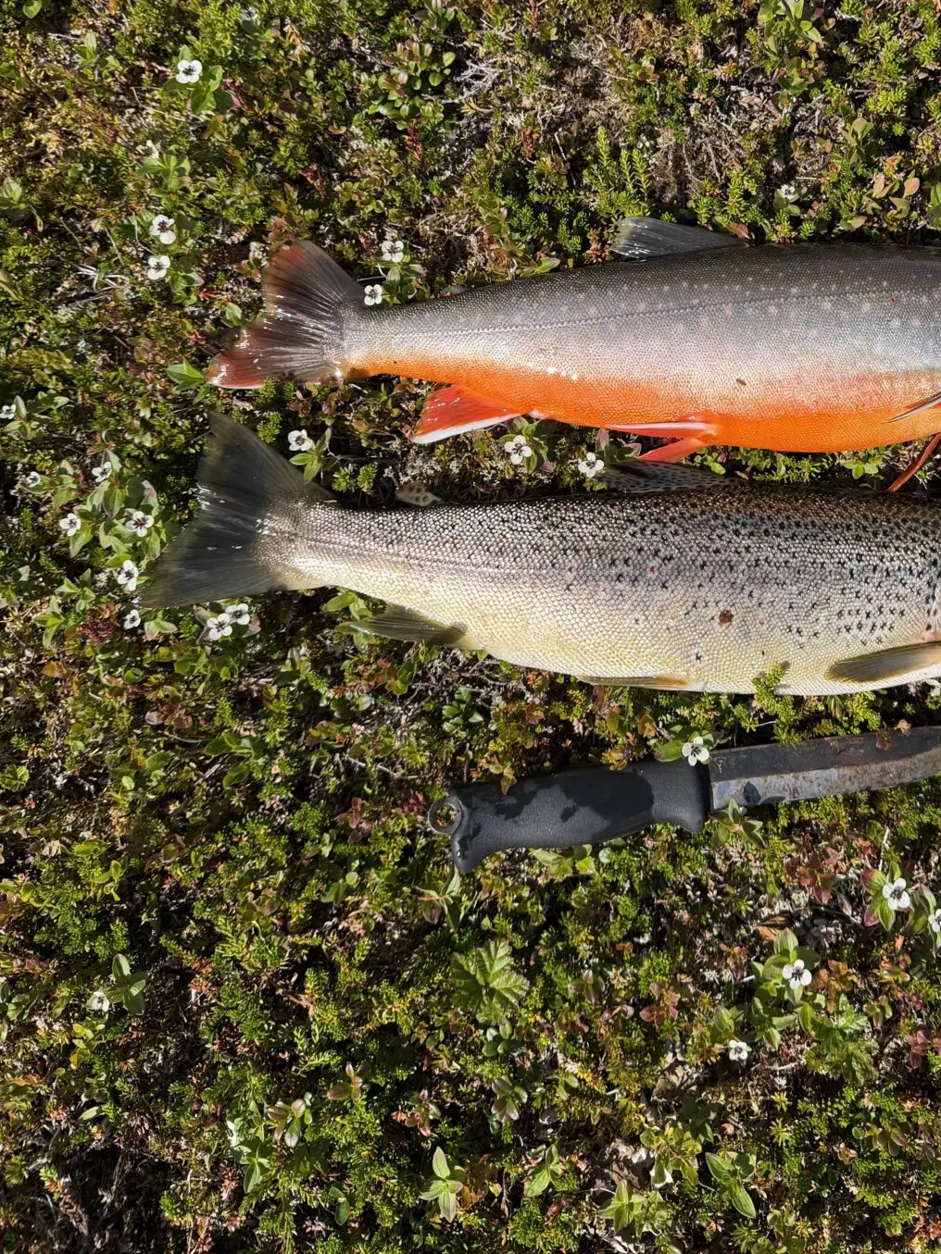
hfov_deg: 41.0
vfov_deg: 52.5
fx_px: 1233
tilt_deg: -71.4
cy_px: 377
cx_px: 660
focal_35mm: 34
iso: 100
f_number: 1.78
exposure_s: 1/4405
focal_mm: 6.76
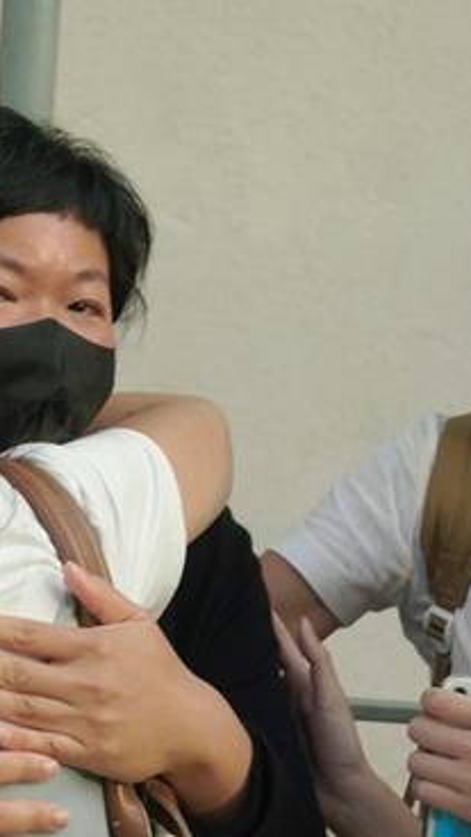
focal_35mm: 111
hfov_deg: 10.8
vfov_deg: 19.3
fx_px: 2465
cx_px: -66
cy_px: 420
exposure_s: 1/500
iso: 1600
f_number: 9
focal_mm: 60
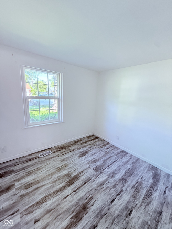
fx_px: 93
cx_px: 86
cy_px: 114
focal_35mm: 14
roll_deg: -4.0
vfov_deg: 102.1
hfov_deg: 85.7
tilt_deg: -10.7
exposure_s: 1/120
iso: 400
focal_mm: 2.22
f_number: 2.2
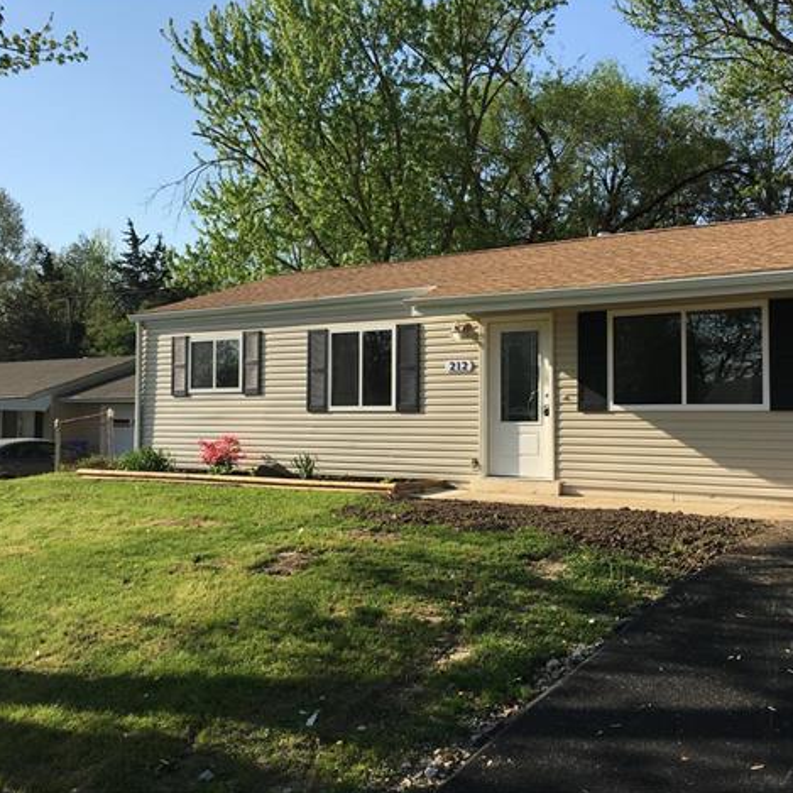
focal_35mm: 35
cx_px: 401
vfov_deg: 47.2
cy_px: 391
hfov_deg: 47.2
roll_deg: -0.9
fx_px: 907
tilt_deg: +2.8
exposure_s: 1/1425
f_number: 2.2
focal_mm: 4.15
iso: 25
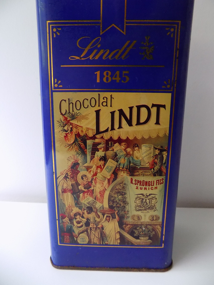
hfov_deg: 58.9
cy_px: 142
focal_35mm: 23
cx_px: 107
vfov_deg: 73.9
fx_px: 190
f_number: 3.1
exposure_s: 1/30
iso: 360
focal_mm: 4
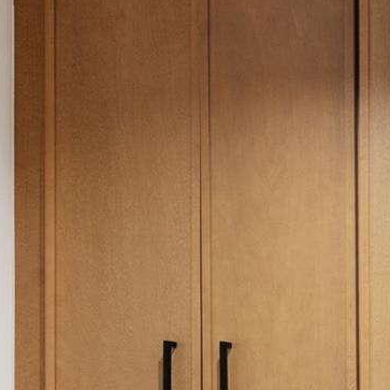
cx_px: 700
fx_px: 956
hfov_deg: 18.2
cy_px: 431
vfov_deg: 21.8
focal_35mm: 75
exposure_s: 1/8
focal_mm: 20
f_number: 8
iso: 100
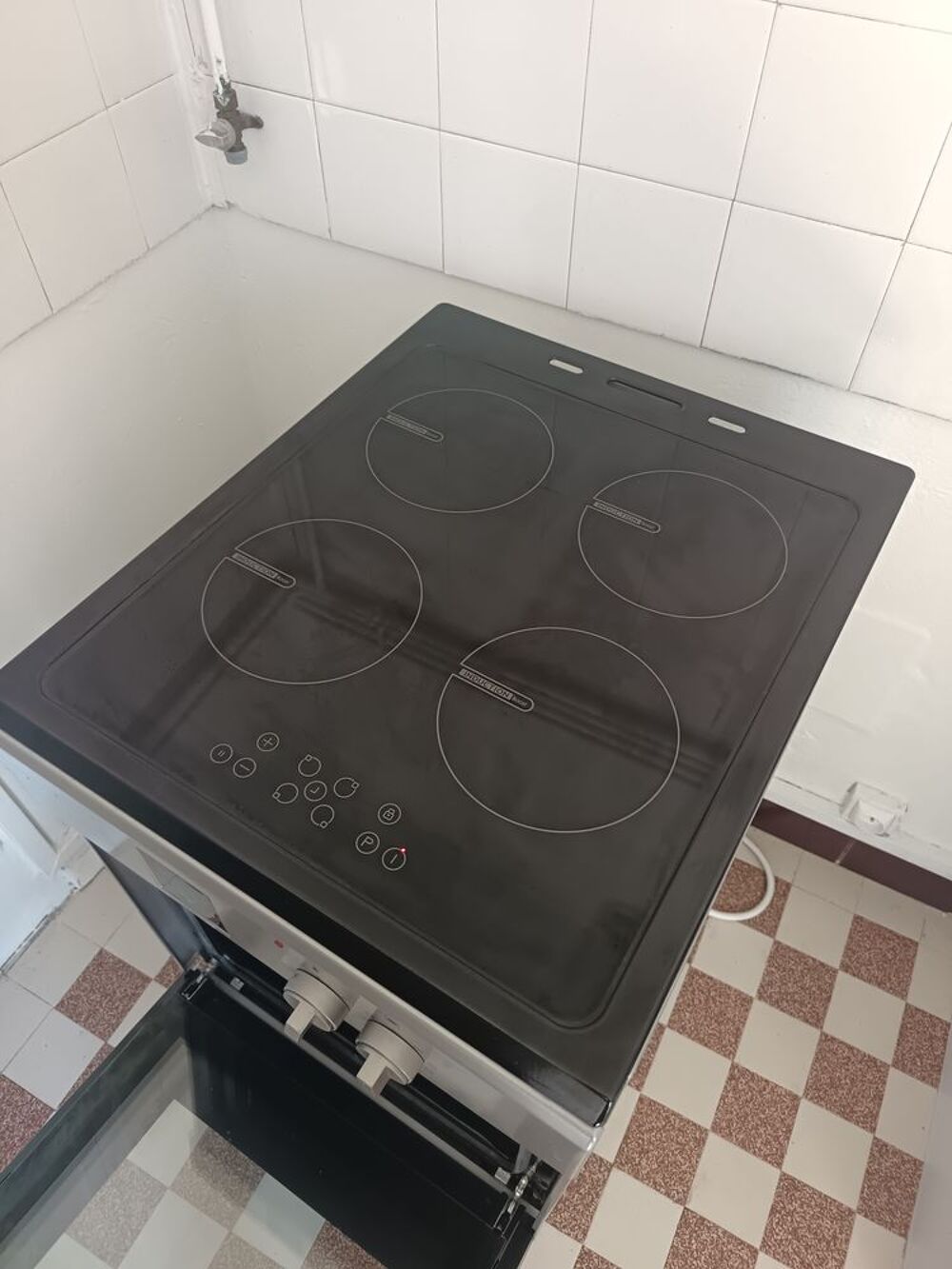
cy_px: 634
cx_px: 476
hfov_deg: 56.8
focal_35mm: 24
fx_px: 880
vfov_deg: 71.6
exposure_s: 1/50
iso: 719
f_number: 1.75
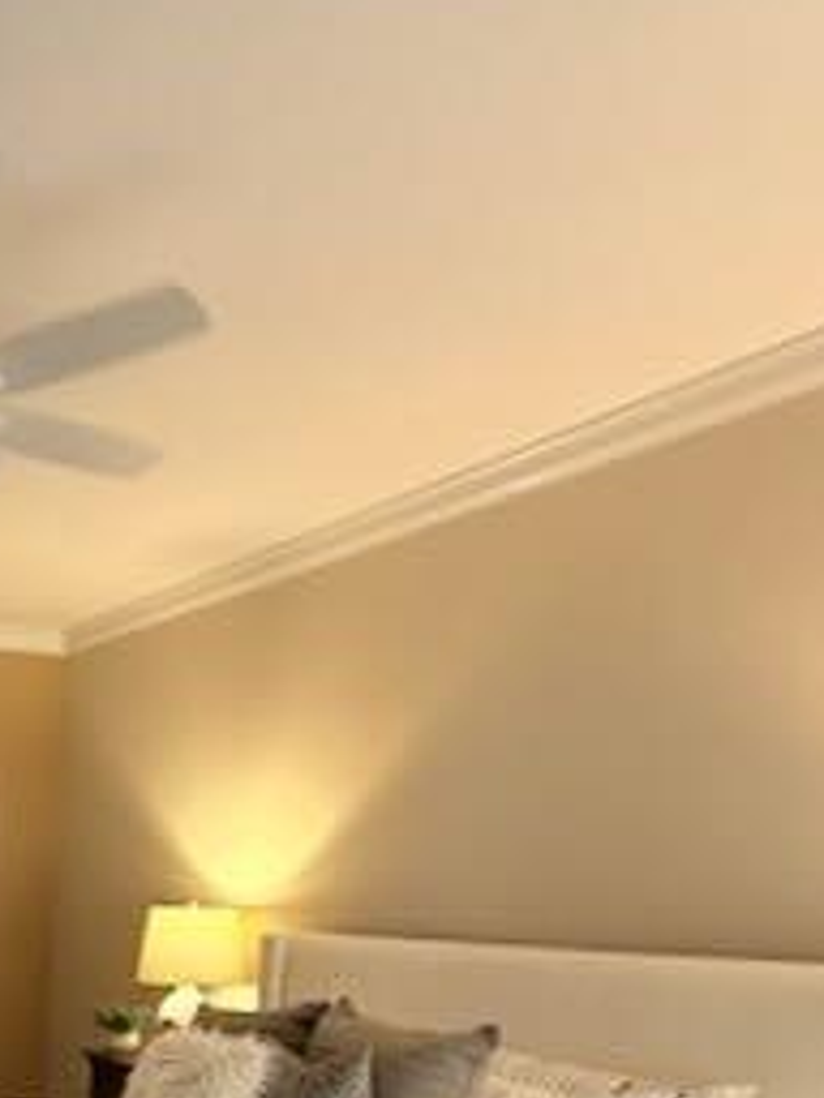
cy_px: 1042
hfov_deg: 32.9
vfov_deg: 46.1
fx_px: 1111
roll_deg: +2.0
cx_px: -180
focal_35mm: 35
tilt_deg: -7.2
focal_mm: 2.22
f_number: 2.2
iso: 200
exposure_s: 1/60
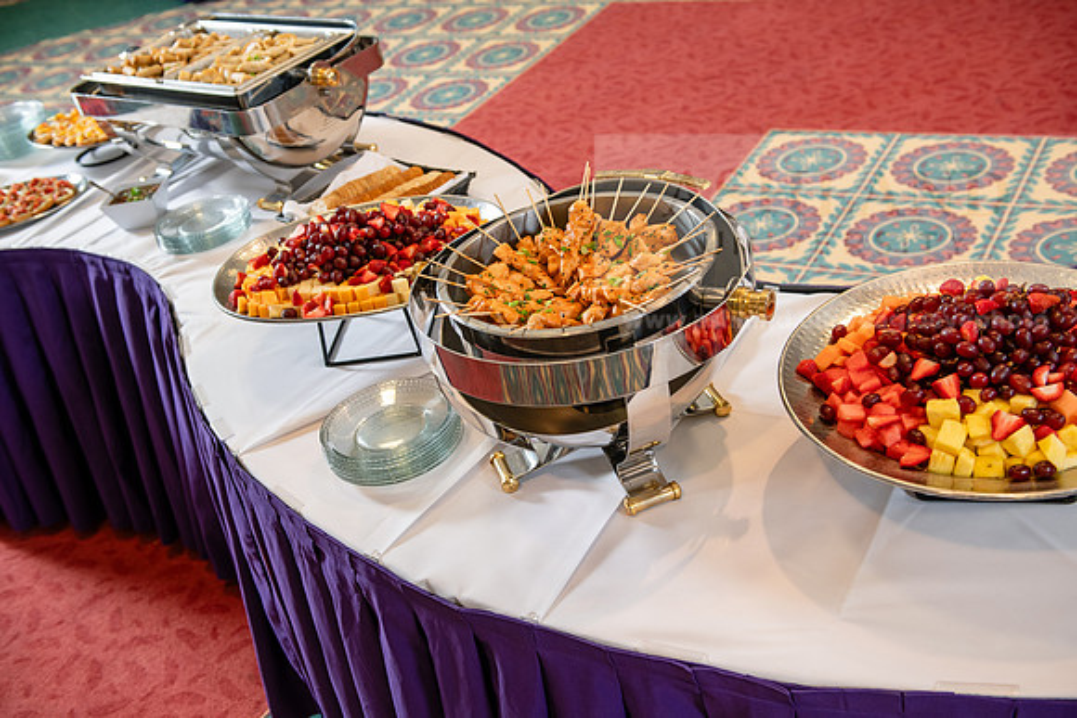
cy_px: 359
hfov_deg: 48.4
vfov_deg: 33.4
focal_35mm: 40
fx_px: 1197
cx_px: 538
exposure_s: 1/125
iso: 500
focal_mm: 40
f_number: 4
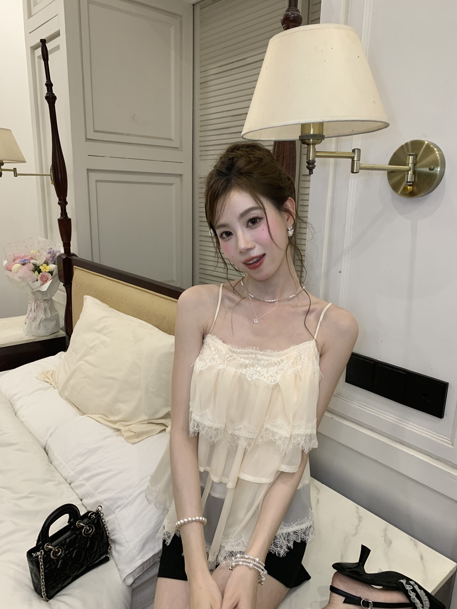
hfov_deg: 53.1
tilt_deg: -14.2
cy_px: 304
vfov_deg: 67.3
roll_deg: -0.4
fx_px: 458
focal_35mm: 26
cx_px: 228
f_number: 1.8
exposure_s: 1/50
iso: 80
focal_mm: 4.25
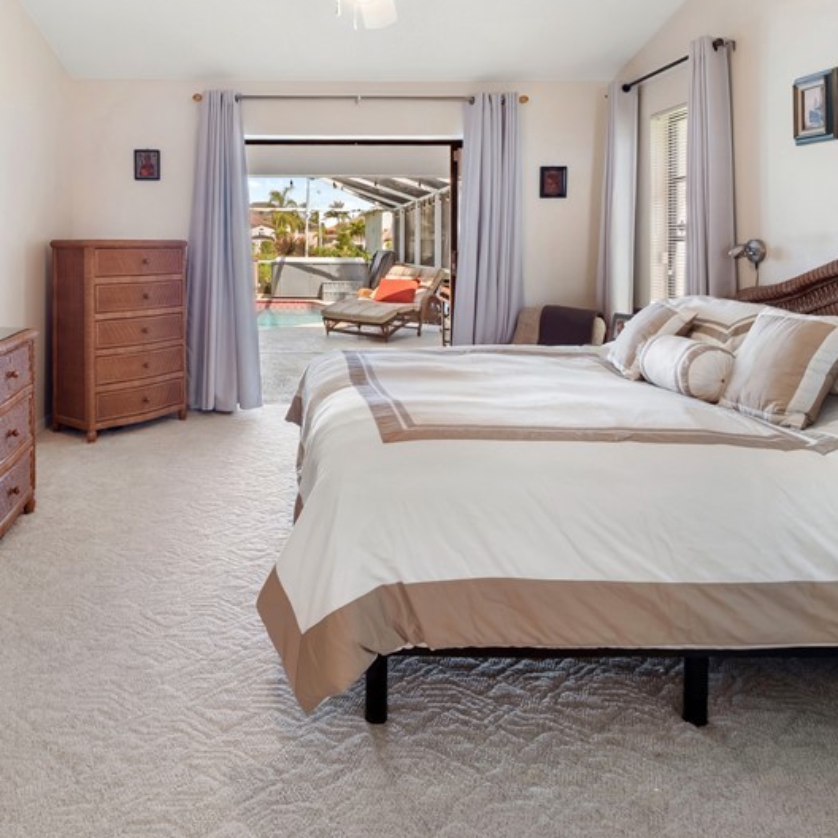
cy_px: 260
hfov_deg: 64.2
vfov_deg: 62.9
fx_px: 657
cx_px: 319
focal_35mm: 24
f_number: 7.1
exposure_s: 1/4
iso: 200
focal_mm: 7
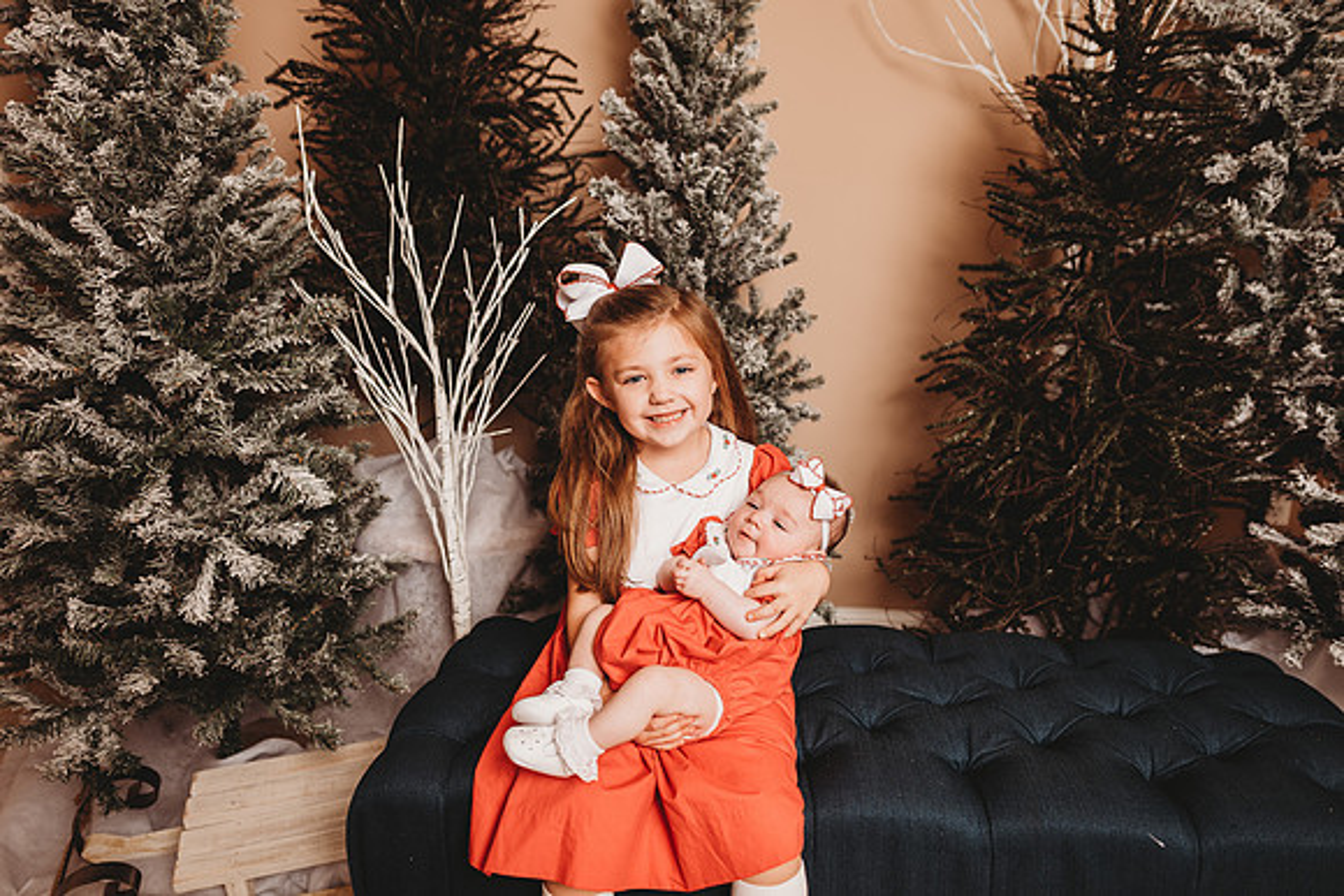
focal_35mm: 24
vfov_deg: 53.2
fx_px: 896
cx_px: 672
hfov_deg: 73.7
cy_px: 448
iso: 100
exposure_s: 1/160
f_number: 2.8
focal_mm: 24
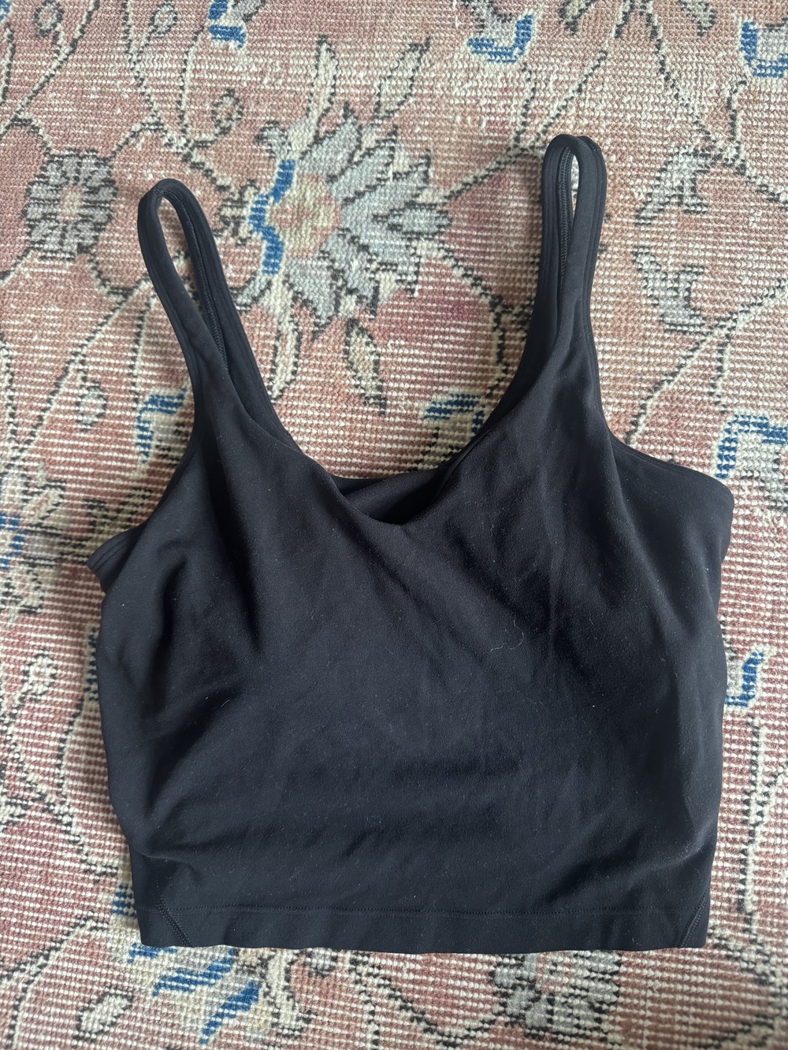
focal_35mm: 24
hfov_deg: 56.8
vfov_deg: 71.6
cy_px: 525
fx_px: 728
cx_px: 394
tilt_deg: -78.7
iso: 250
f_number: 1.78
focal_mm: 6.76
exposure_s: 1/60
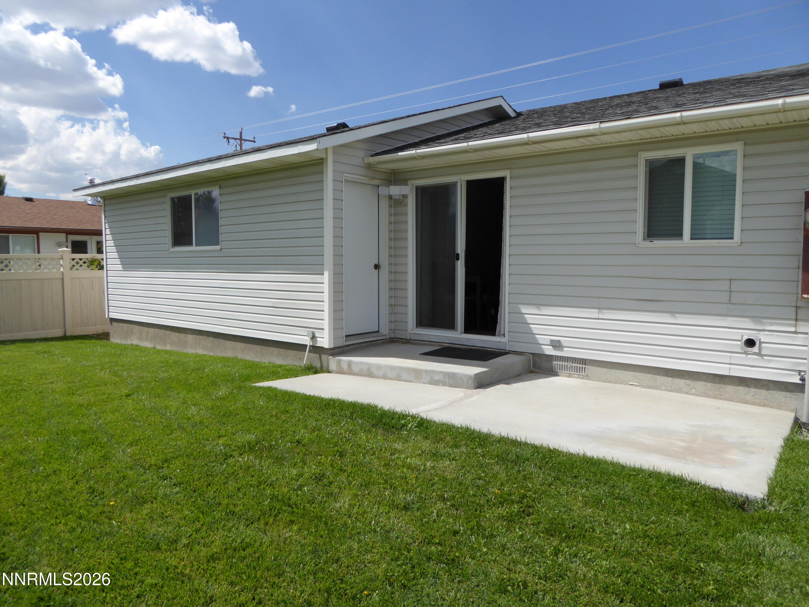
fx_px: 561
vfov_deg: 56.8
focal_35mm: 24
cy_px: 304
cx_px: 404
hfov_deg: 71.6
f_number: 3.3
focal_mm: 4.3
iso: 100
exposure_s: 1/1300
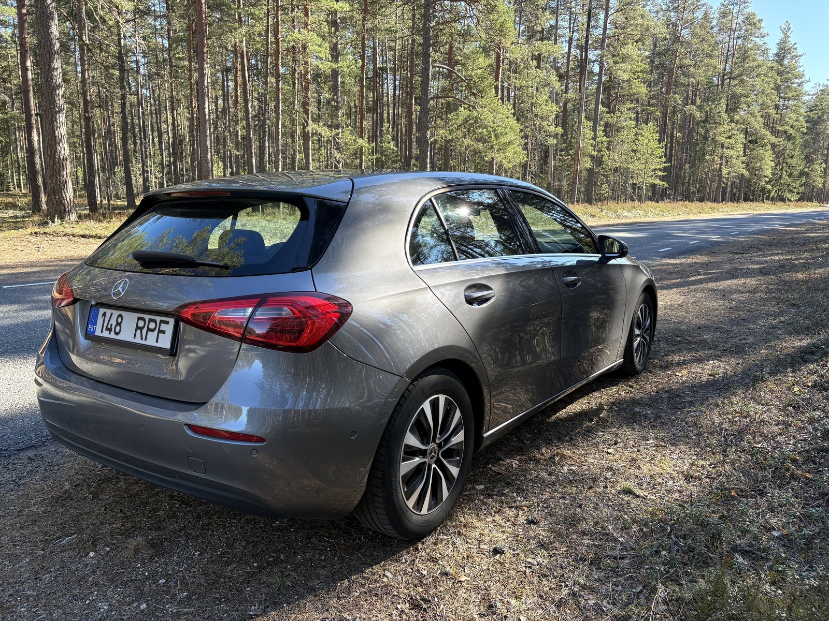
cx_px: 414
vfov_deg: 53.1
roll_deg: -0.4
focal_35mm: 26
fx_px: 623
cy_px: 310
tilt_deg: -11.1
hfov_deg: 67.3
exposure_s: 1/354
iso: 64
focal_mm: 5.96
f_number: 1.6
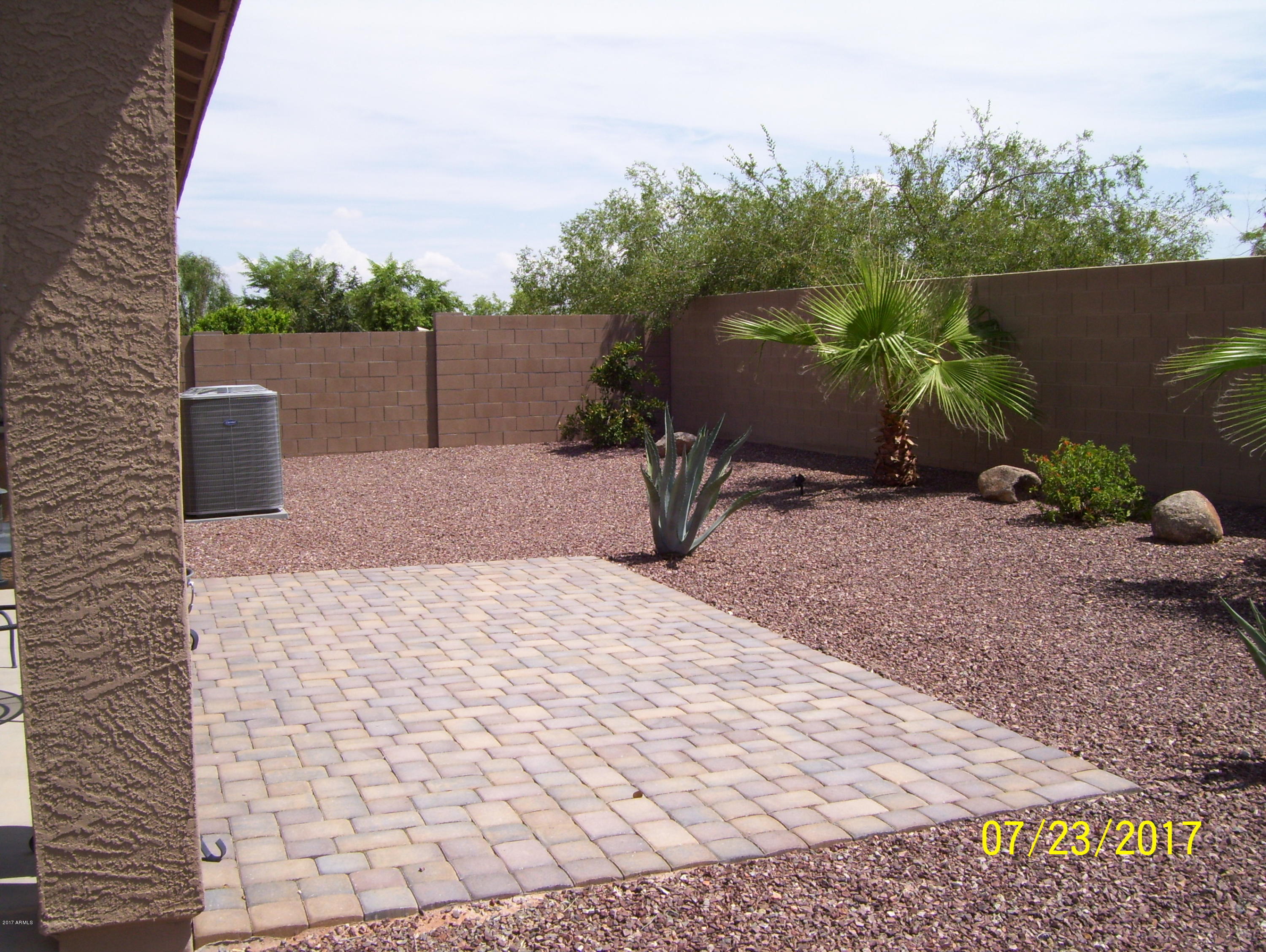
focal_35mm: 36
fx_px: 1318
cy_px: 476
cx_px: 633
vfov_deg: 39.7
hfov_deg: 51.3
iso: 80
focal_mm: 6
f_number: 4.8
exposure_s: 1/800
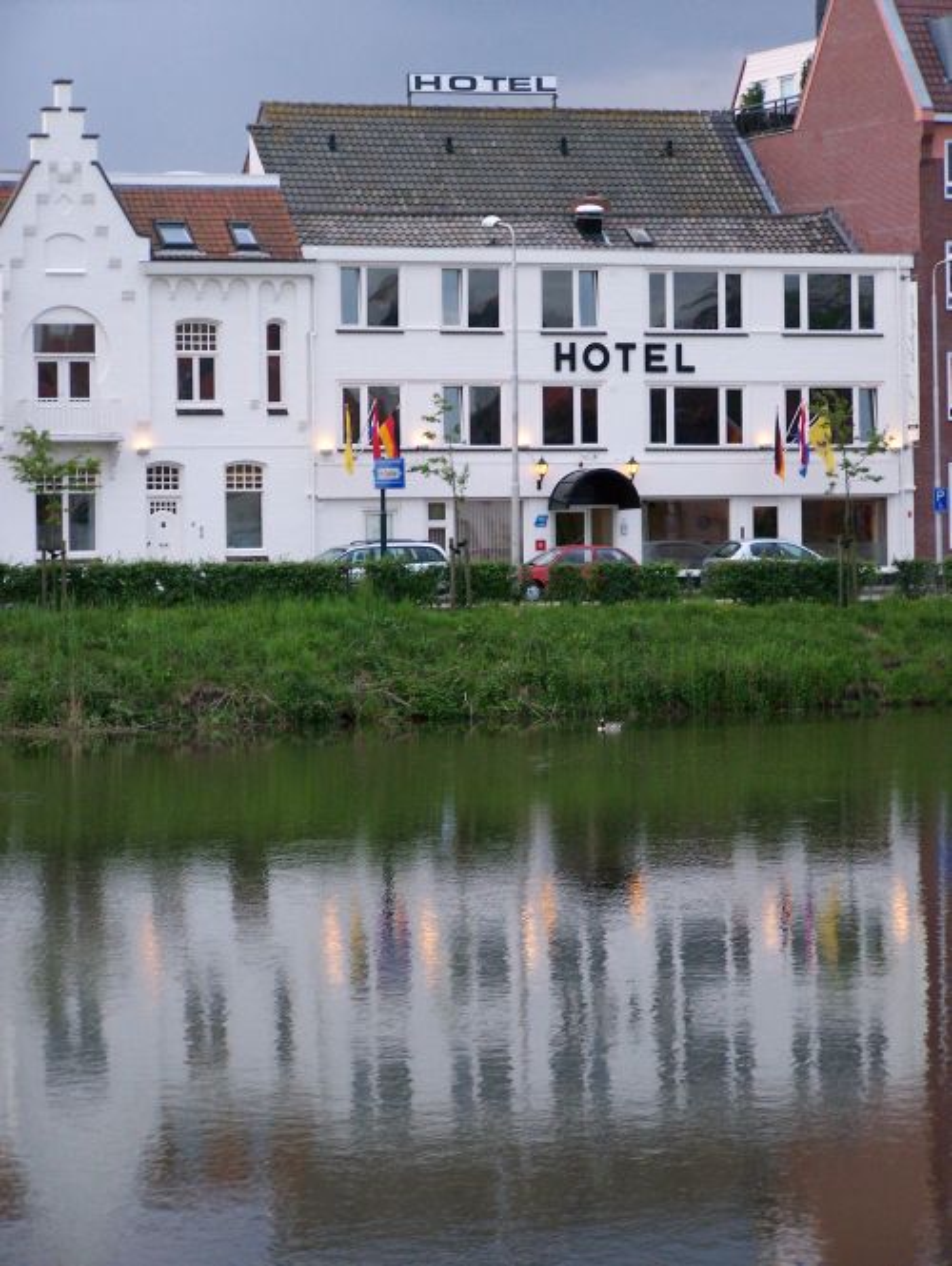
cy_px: 633
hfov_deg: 11.6
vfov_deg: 15.4
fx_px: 4686
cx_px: 476
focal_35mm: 128
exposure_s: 1/40
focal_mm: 21.2
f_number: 3.2
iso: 160
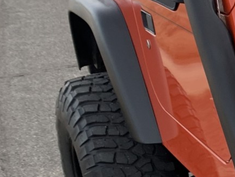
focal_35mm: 122
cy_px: 120
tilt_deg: -16.8
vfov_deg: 12.1
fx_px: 828
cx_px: 536
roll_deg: +2.9
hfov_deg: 12.9
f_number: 1.8
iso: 25
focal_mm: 4.25
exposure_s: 1/247
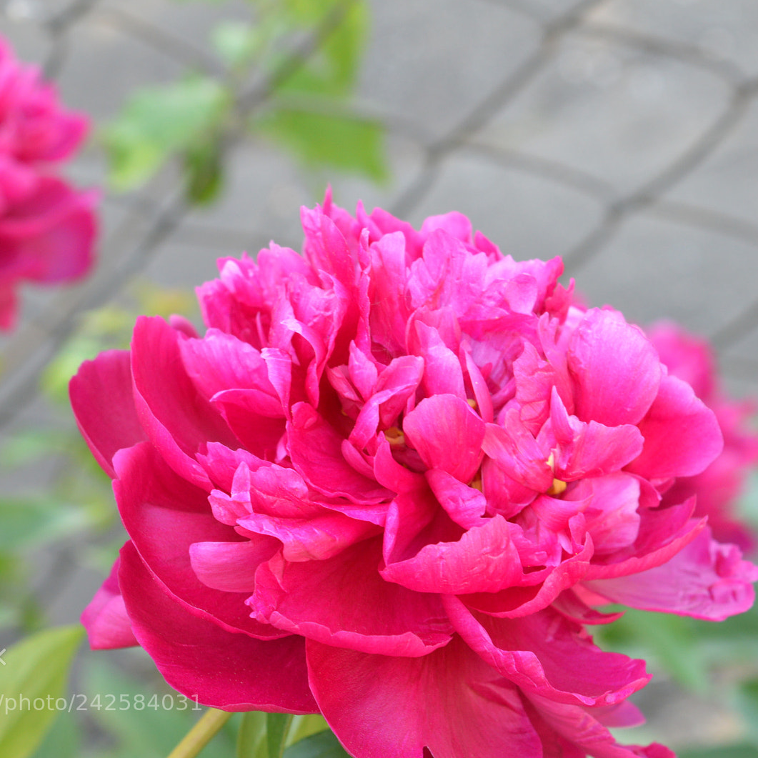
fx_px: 2617
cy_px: 379
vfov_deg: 16.5
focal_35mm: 106
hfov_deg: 16.5
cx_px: 400
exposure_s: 1/80
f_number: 8
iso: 400
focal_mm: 55
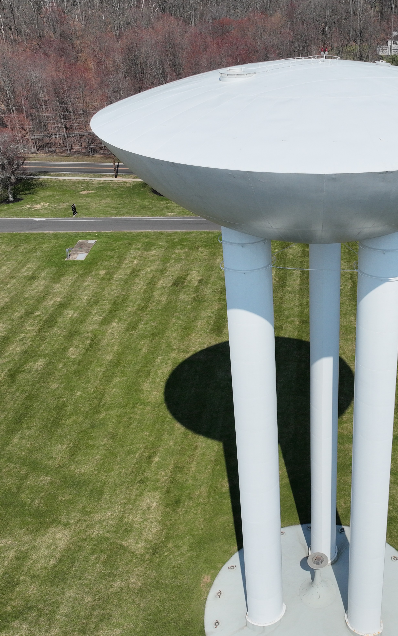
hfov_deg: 36.0
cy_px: 318
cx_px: 320
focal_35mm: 34
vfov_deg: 56.7
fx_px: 590
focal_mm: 12.29
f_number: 2.8
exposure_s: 1/5000
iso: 200
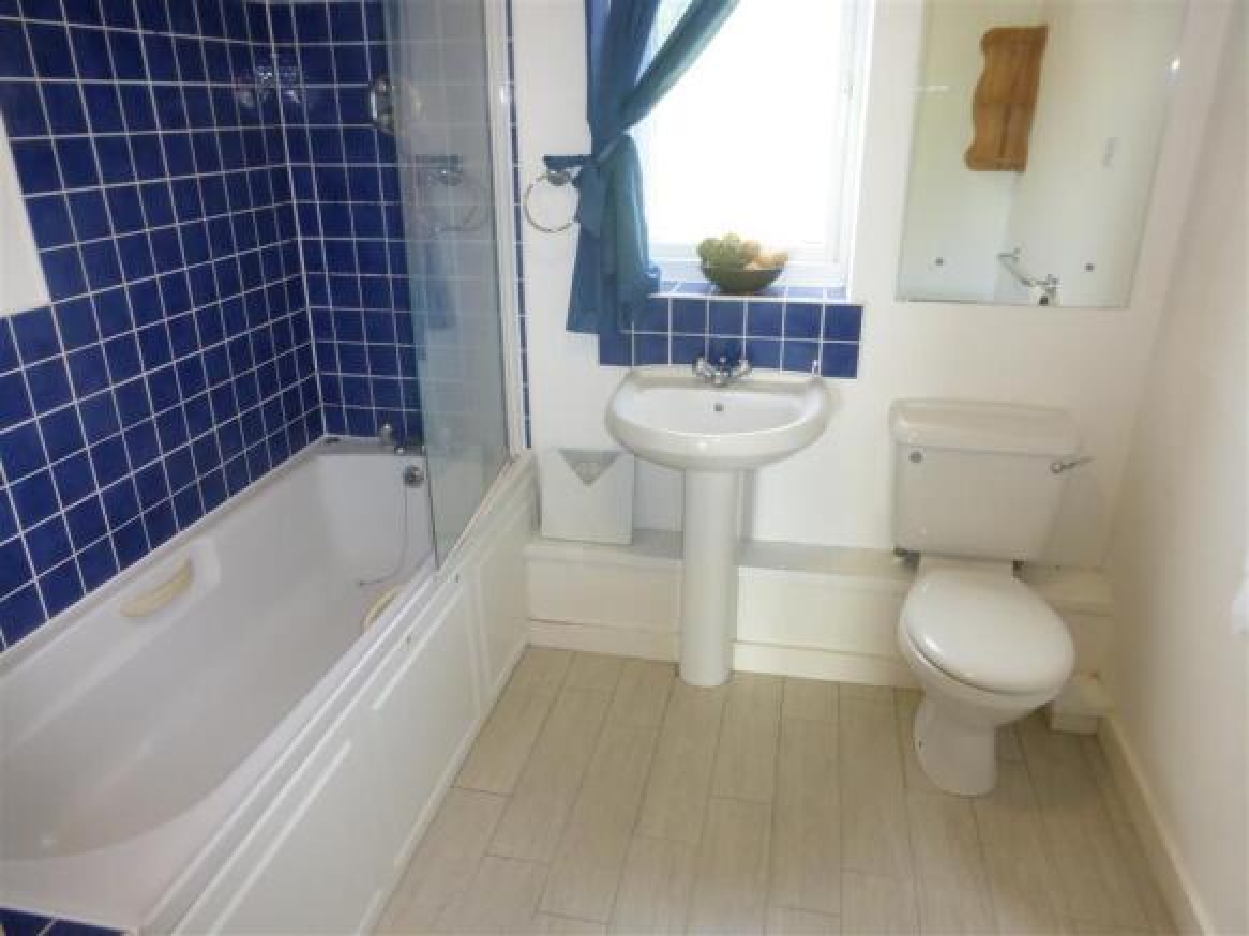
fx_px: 866
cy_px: 468
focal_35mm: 24
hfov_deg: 71.6
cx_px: 624
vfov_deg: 56.8
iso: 400
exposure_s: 1/60
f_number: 3.3
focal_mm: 4.3
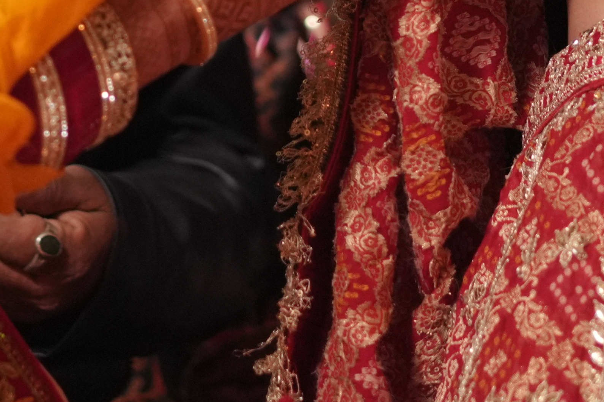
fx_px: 3506
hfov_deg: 9.8
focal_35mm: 209
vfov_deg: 6.3
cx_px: 428
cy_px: -543
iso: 1250
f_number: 1.4
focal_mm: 35
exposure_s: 1/320
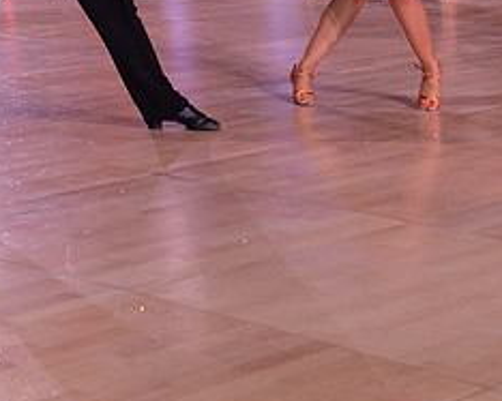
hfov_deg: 15.0
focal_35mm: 128
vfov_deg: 11.8
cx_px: 218
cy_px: -94
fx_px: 1901
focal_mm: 55
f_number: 5.6
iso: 2000
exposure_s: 1/250
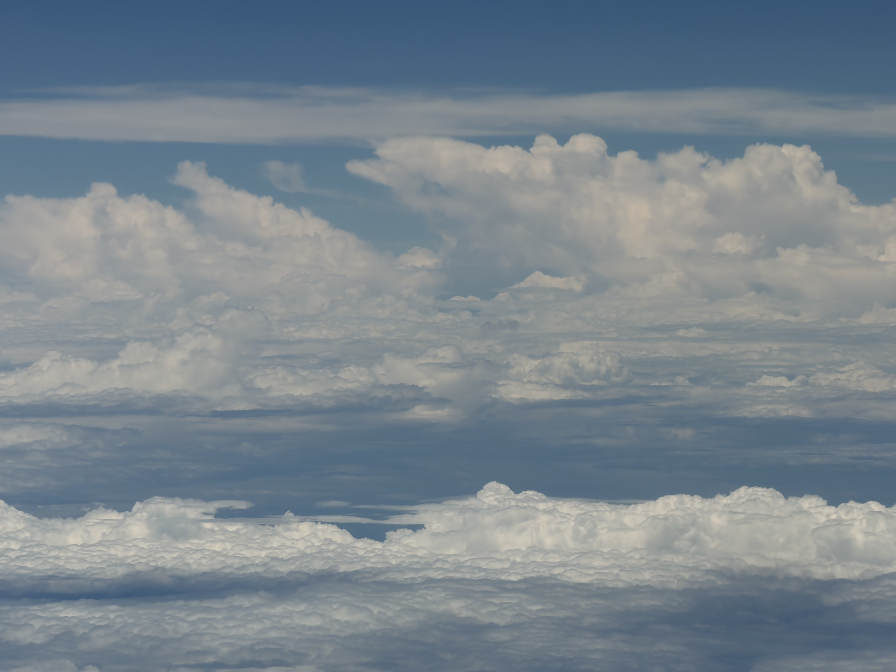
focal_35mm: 200
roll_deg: +1.1
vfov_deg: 7.4
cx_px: 448
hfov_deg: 9.9
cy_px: 336
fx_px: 5177
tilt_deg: -2.0
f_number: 2.8
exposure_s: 1/1621
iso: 20
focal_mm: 16.89
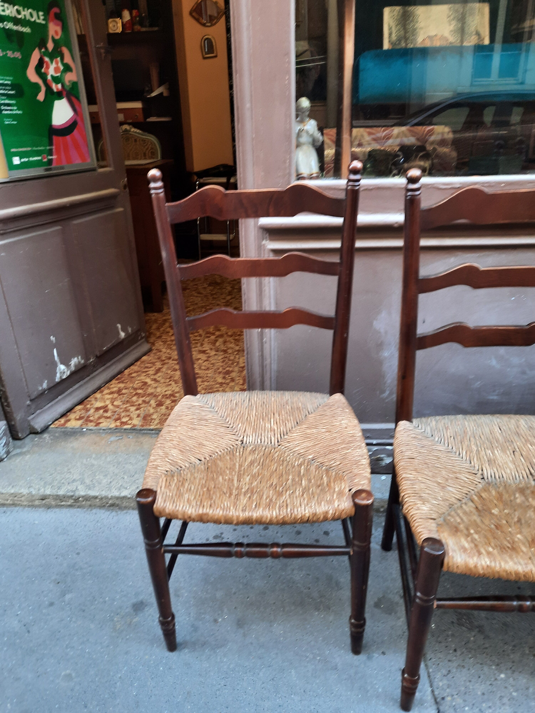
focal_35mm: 25
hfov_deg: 54.9
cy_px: 356
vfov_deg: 69.4
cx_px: 268
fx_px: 515
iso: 80
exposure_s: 1/50
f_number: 2
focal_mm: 4.6
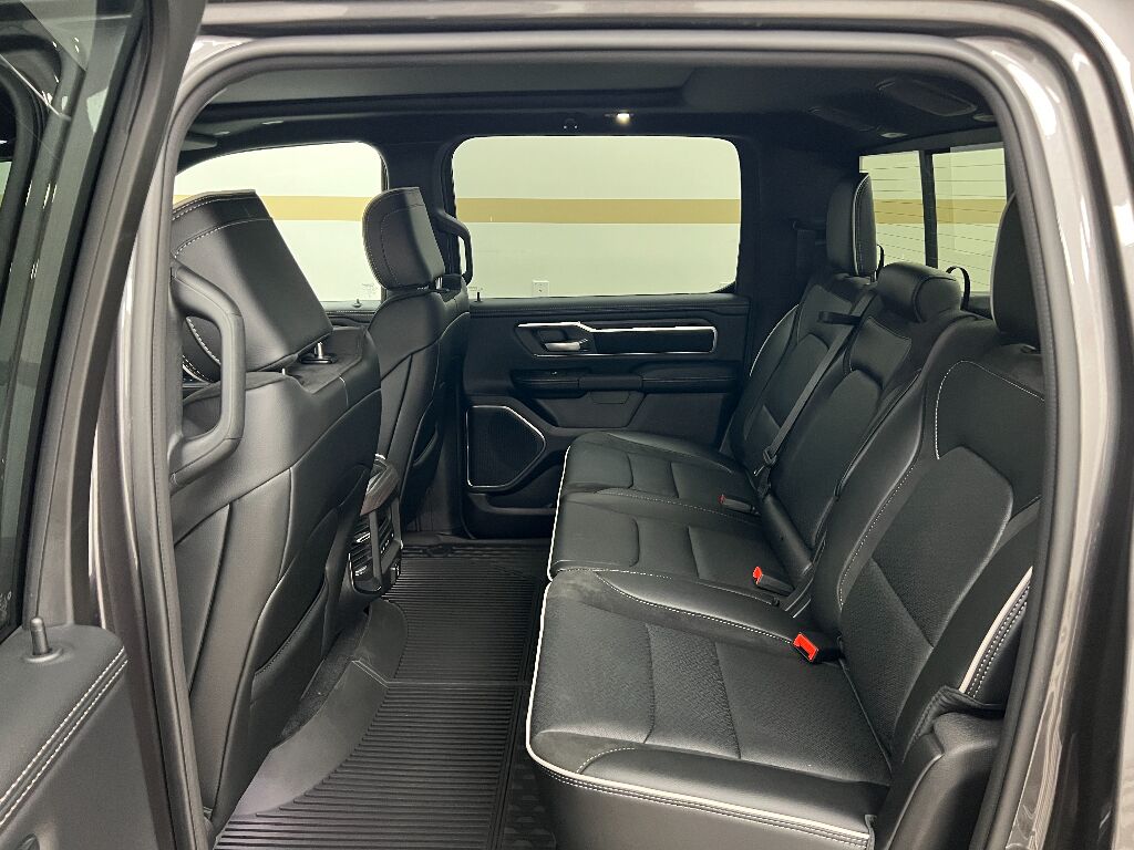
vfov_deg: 53.1
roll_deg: -0.2
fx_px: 852
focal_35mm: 26
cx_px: 567
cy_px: 425
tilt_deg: -16.8
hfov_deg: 67.3
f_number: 1.5
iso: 500
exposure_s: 1/40
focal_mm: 5.7
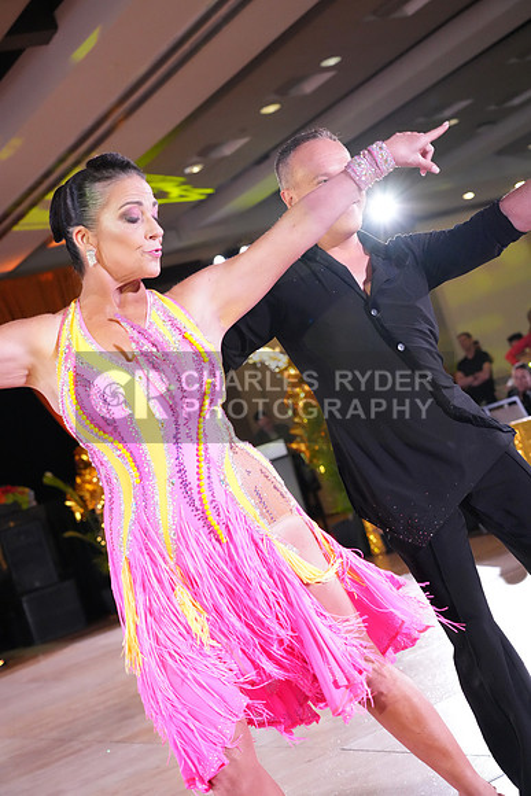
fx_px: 1282
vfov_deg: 34.5
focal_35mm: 58
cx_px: 266
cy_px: 398
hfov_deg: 23.4
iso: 8000
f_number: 4.5
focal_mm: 58
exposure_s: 1/400
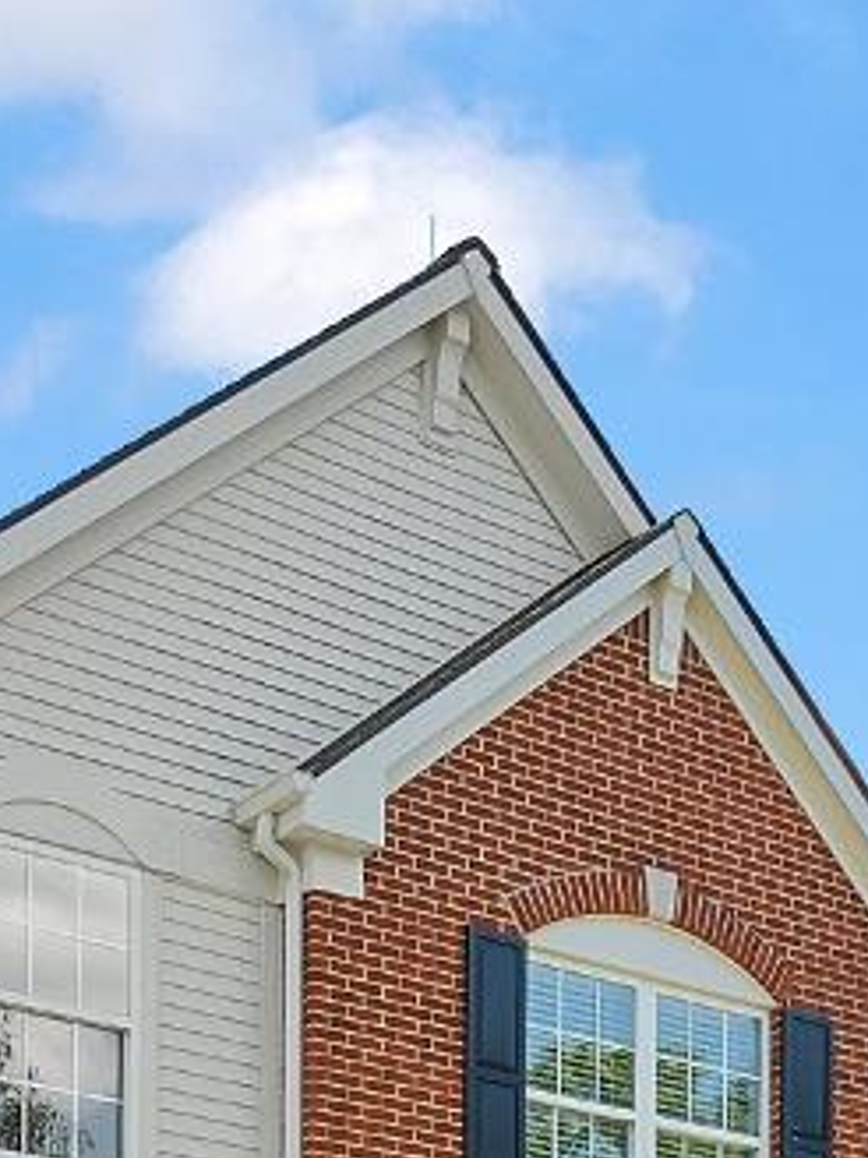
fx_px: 2207
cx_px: 370
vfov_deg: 27.1
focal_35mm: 66
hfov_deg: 22.2
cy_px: 1250
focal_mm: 10
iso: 400
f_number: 9
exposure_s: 1/800
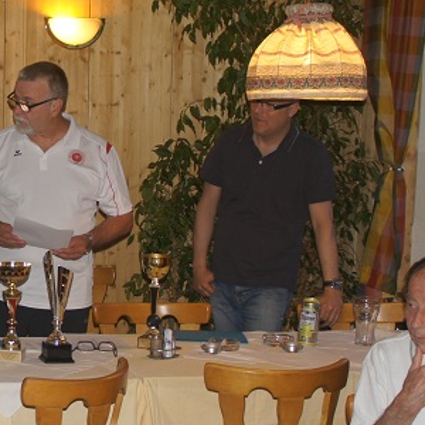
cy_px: 196
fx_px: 1417
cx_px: -78
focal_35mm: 102
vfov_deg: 17.1
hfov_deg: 16.4
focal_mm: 30
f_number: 4
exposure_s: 1/60
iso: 400
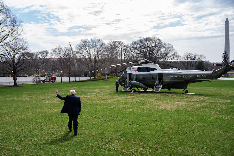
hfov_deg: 57.2
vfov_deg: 40.0
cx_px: 117
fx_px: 214
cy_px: 78
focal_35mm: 33
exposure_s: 1/1600
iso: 250
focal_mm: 33
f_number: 2.8
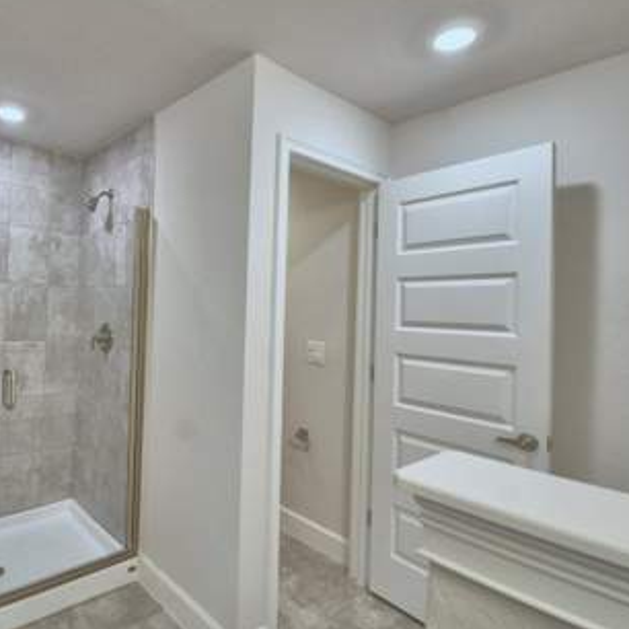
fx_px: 411
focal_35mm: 20
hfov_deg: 71.8
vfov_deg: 74.8
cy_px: 303
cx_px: 193
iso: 400
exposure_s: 1/50
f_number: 4.5
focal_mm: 10
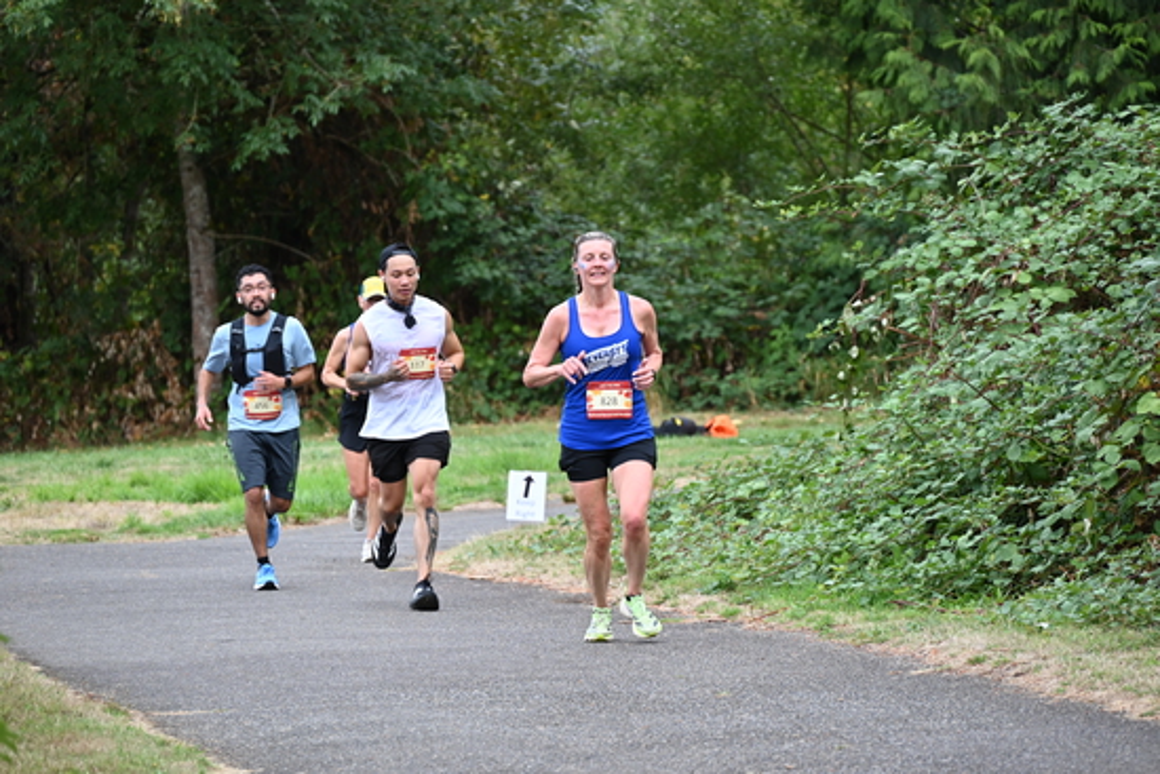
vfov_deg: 6.9
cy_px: 387
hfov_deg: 10.3
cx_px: 580
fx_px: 6446
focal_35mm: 200
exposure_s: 1/250
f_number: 6.3
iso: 640
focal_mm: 200
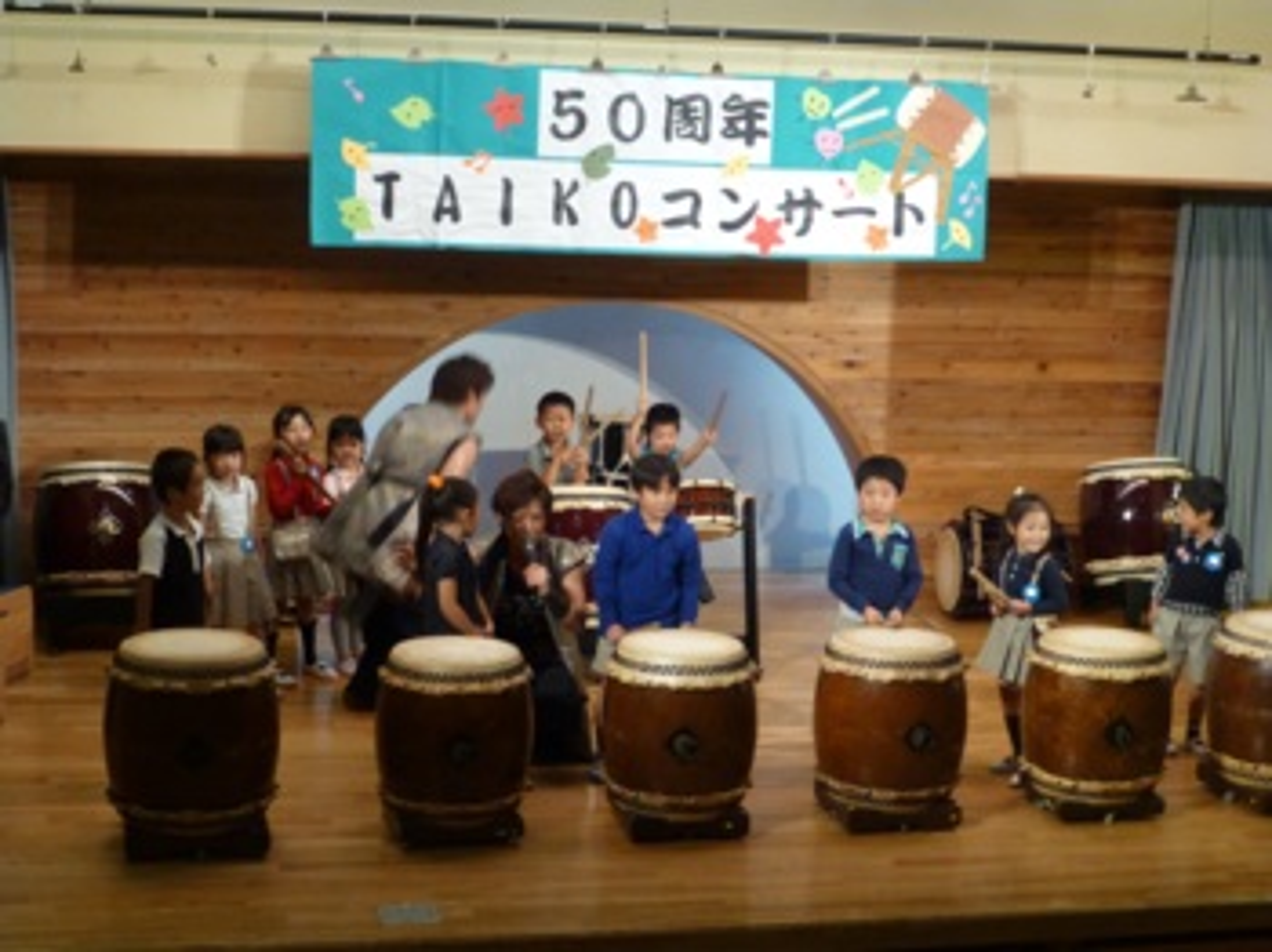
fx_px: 2277
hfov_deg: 31.2
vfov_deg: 23.6
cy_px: 476
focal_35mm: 62
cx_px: 636
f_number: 4.8
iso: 400
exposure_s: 1/25
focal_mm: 11
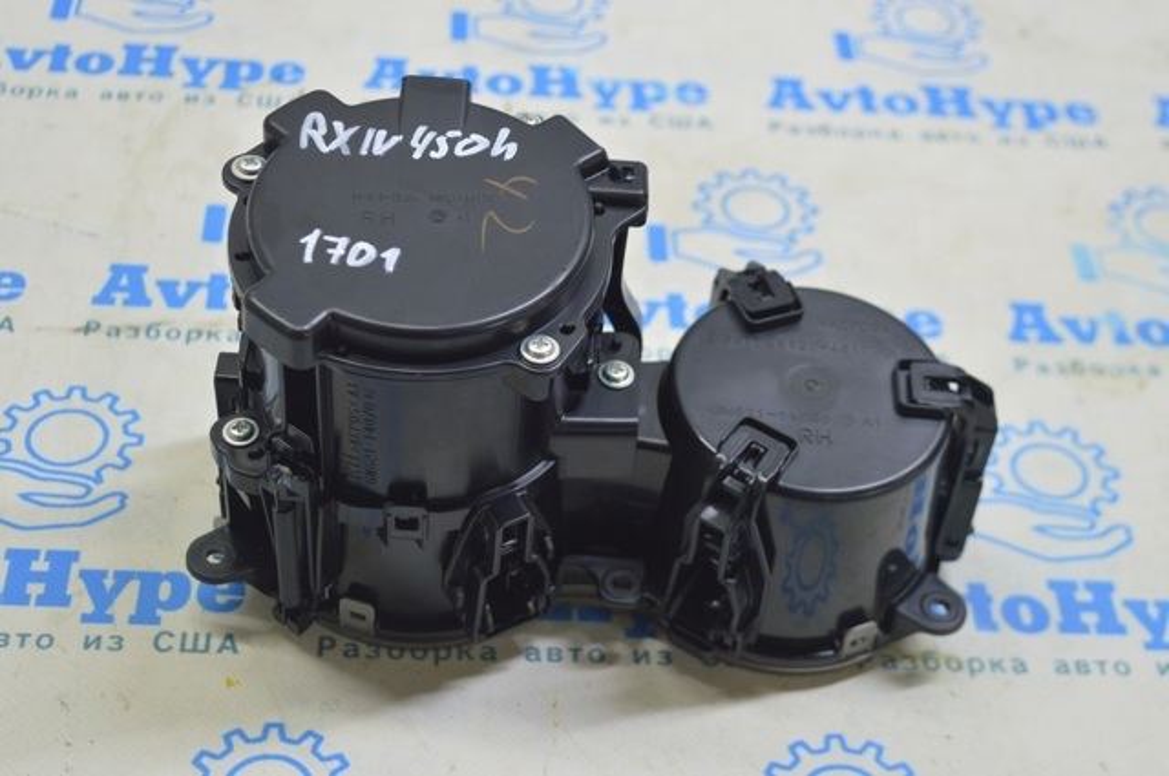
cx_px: 584
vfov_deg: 22.6
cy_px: 388
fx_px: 1946
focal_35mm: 60
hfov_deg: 33.4
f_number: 5.6
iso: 400
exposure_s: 1/20
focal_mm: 40
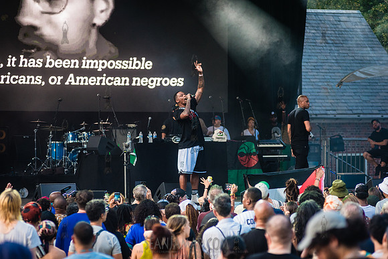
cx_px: 194
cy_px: 130
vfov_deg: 7.3
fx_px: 2017
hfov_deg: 11.0
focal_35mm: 187
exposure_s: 1/500
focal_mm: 185
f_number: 4
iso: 2000
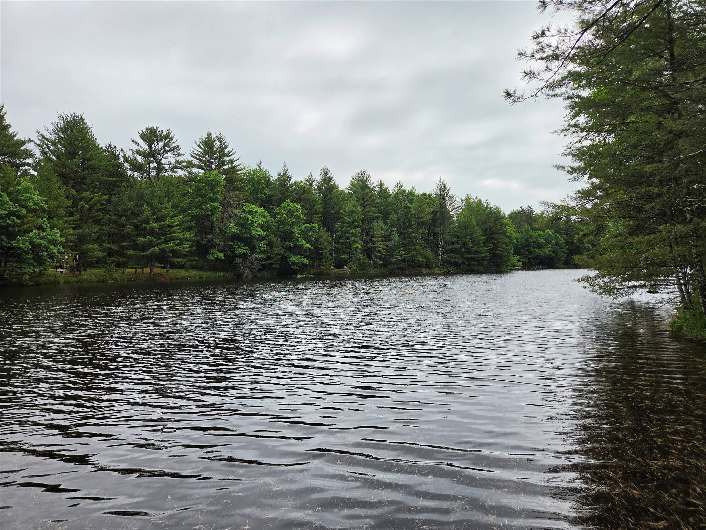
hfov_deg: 73.9
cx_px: 353
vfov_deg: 58.9
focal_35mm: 23
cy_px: 265
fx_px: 469
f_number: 1.8
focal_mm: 5.4
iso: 80
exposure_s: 1/5127
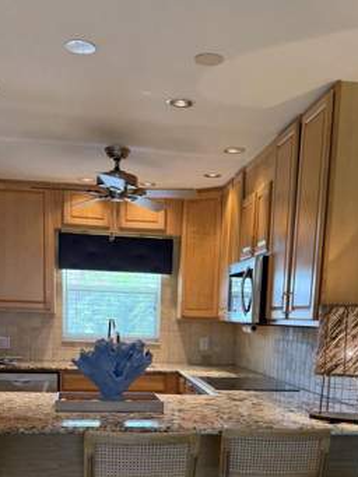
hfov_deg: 32.2
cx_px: 173
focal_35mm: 45
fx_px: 620
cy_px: 414
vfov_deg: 39.5
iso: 320
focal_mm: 6.76
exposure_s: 1/120
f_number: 1.78
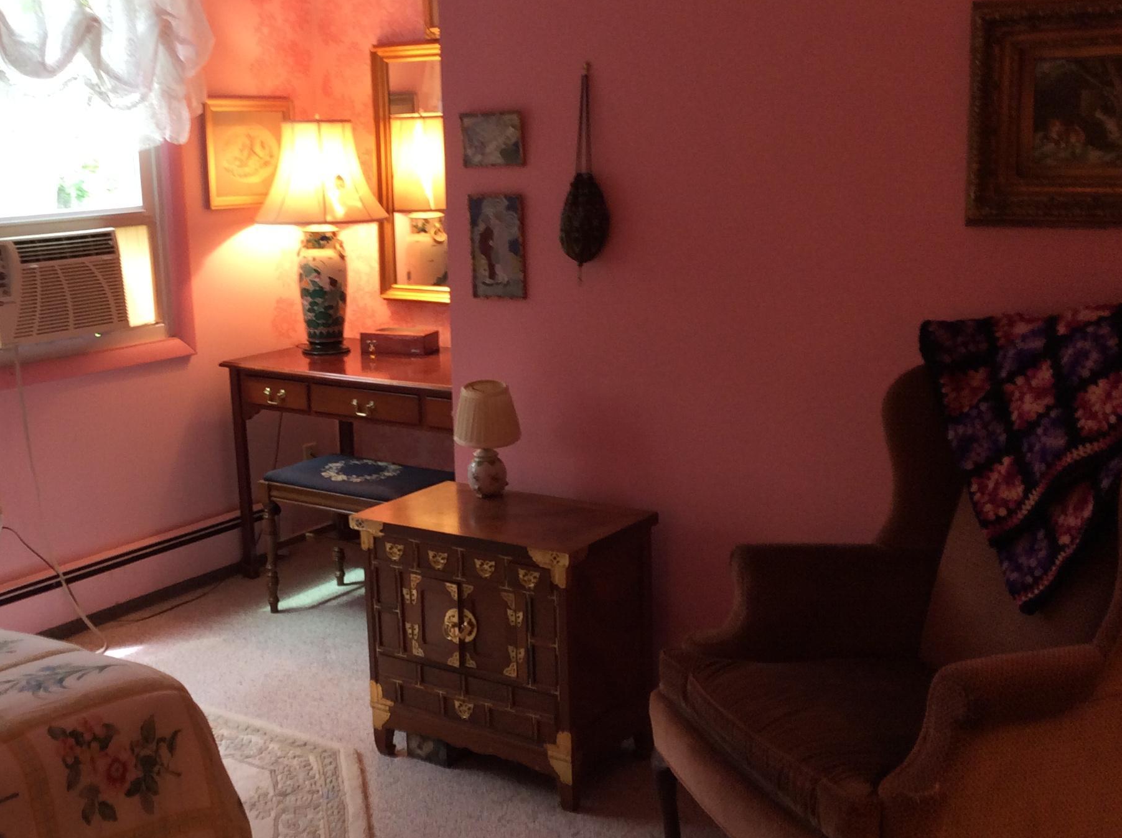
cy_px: 427
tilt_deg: -12.1
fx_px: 1489
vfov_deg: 31.4
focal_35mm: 46
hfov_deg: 41.0
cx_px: 418
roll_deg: +3.1
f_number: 2.4
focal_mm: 3.3
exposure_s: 1/24
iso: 50
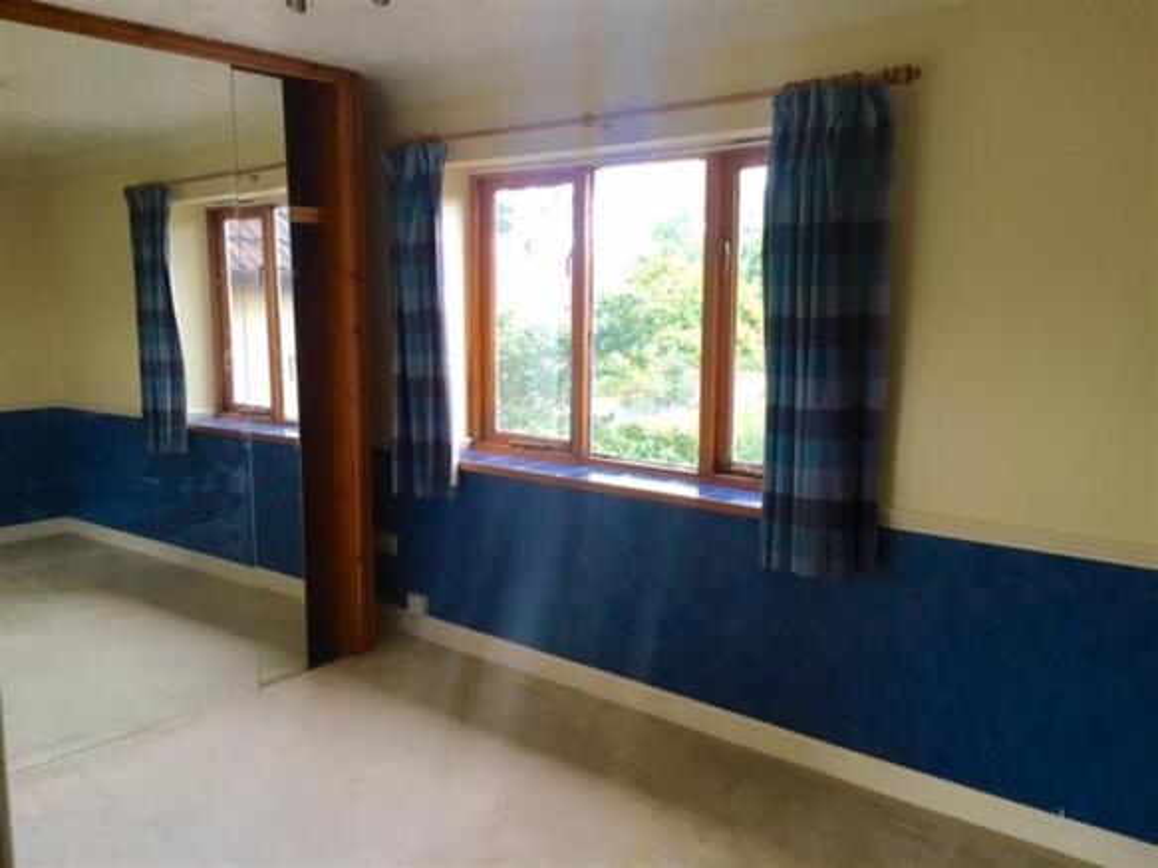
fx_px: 970
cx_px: 579
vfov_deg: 48.2
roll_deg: -0.4
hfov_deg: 61.7
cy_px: 434
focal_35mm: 29
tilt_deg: -7.9
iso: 50
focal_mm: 4.15
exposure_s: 1/33
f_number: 2.2
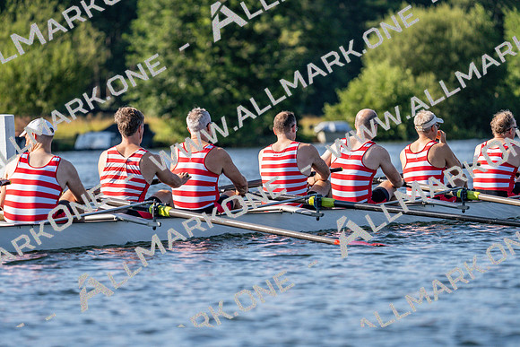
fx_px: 5100
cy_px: 174
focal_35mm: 353
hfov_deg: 5.8
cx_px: 260
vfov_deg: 3.9
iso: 400
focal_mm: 353
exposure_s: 1/1600
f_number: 6.3
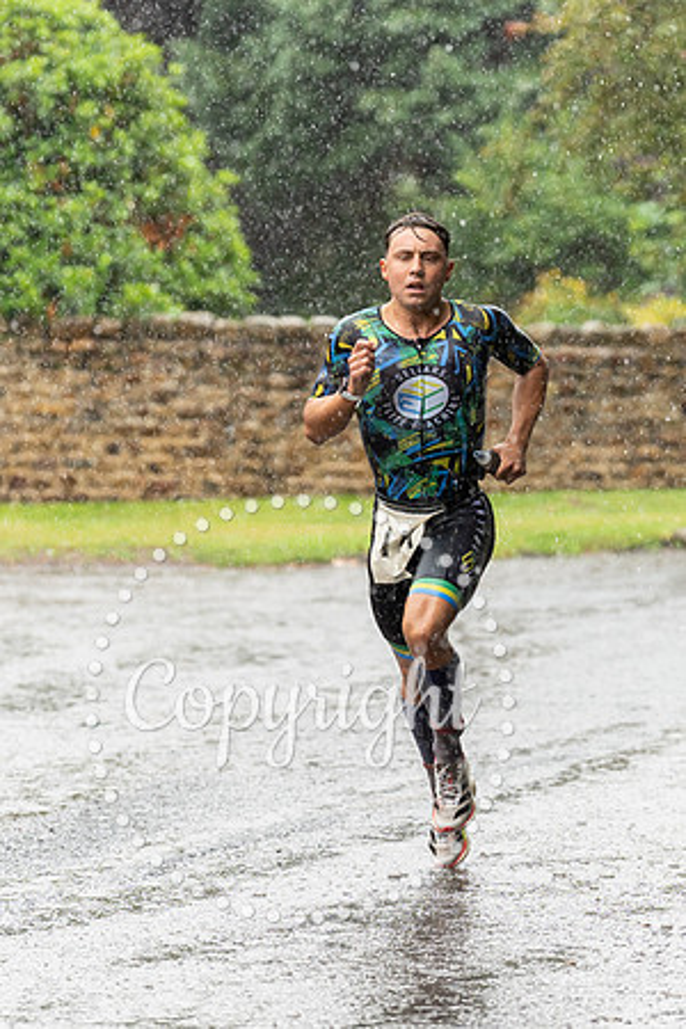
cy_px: 598
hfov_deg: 5.9
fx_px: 6672
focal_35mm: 233
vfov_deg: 8.8
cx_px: 393
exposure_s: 1/1000
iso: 1000
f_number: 3.2
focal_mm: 134
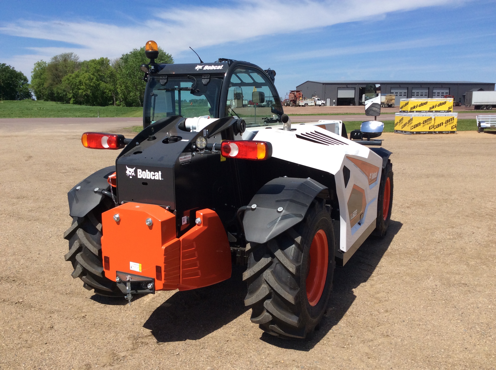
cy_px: 185
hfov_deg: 56.9
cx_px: 248
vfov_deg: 44.1
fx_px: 458
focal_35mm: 32
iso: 32
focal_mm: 3.3
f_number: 2.4
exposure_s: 1/1733
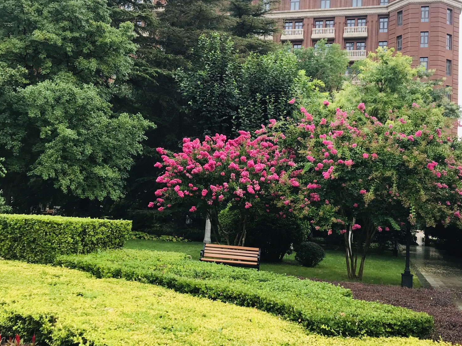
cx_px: 233
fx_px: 507
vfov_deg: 37.7
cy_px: 149
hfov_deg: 49.0
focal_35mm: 38
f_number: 1.8
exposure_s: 1/162
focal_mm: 3.99
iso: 20
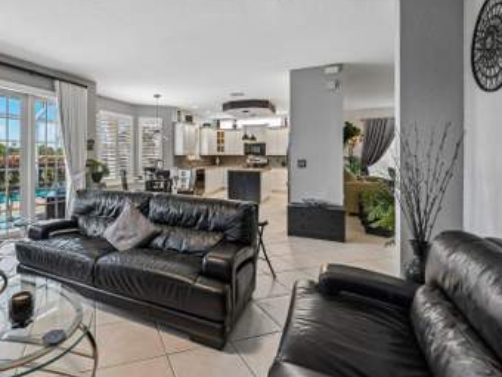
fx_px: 276
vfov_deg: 68.4
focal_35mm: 19
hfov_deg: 82.4
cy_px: 166
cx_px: 177
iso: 2500
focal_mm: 14
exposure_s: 1/100
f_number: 8
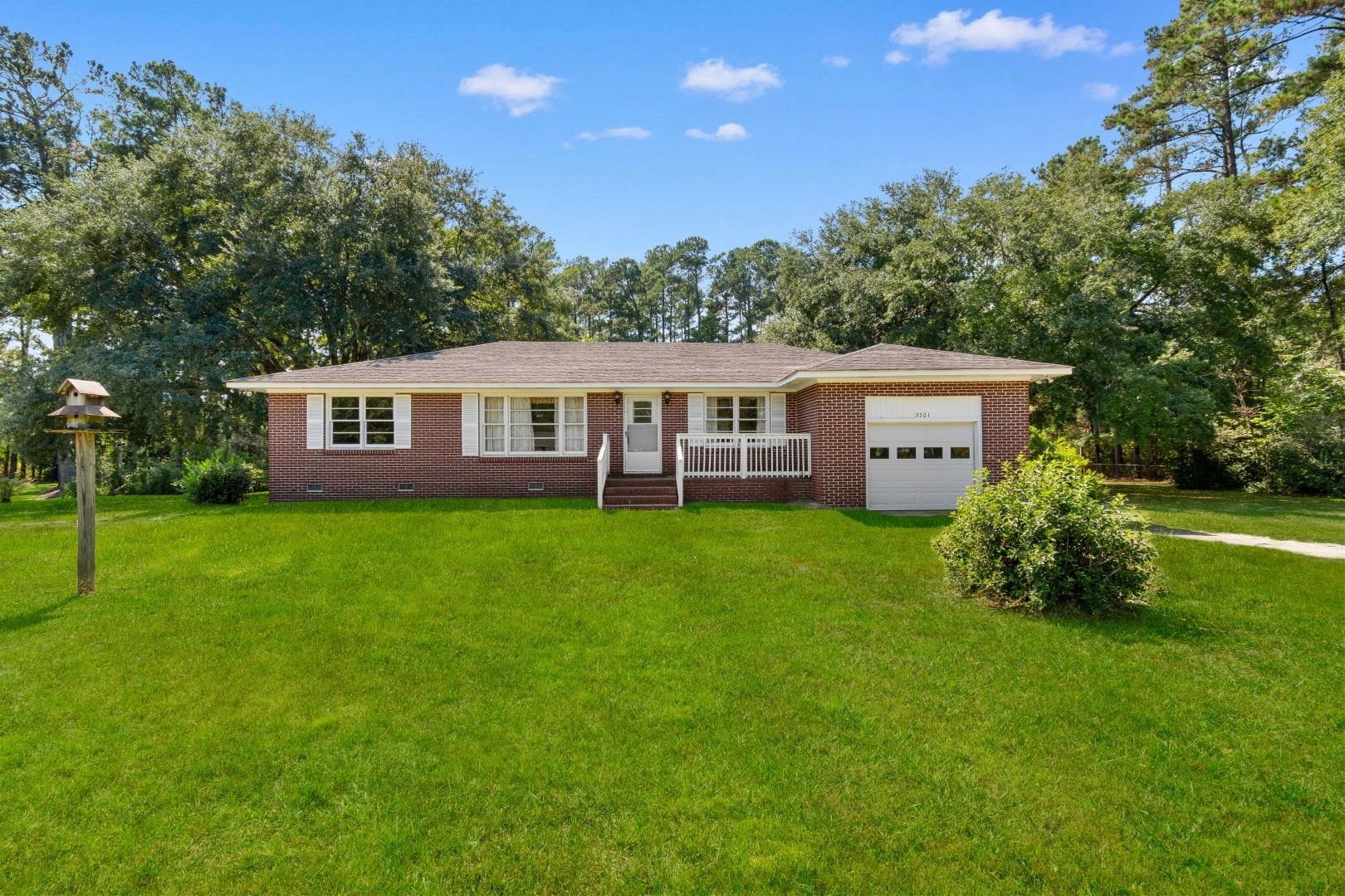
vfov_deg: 77.3
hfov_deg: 100.4
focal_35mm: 15
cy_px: 448
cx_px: 672
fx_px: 560
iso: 100
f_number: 6.3
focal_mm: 10
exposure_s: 1/160
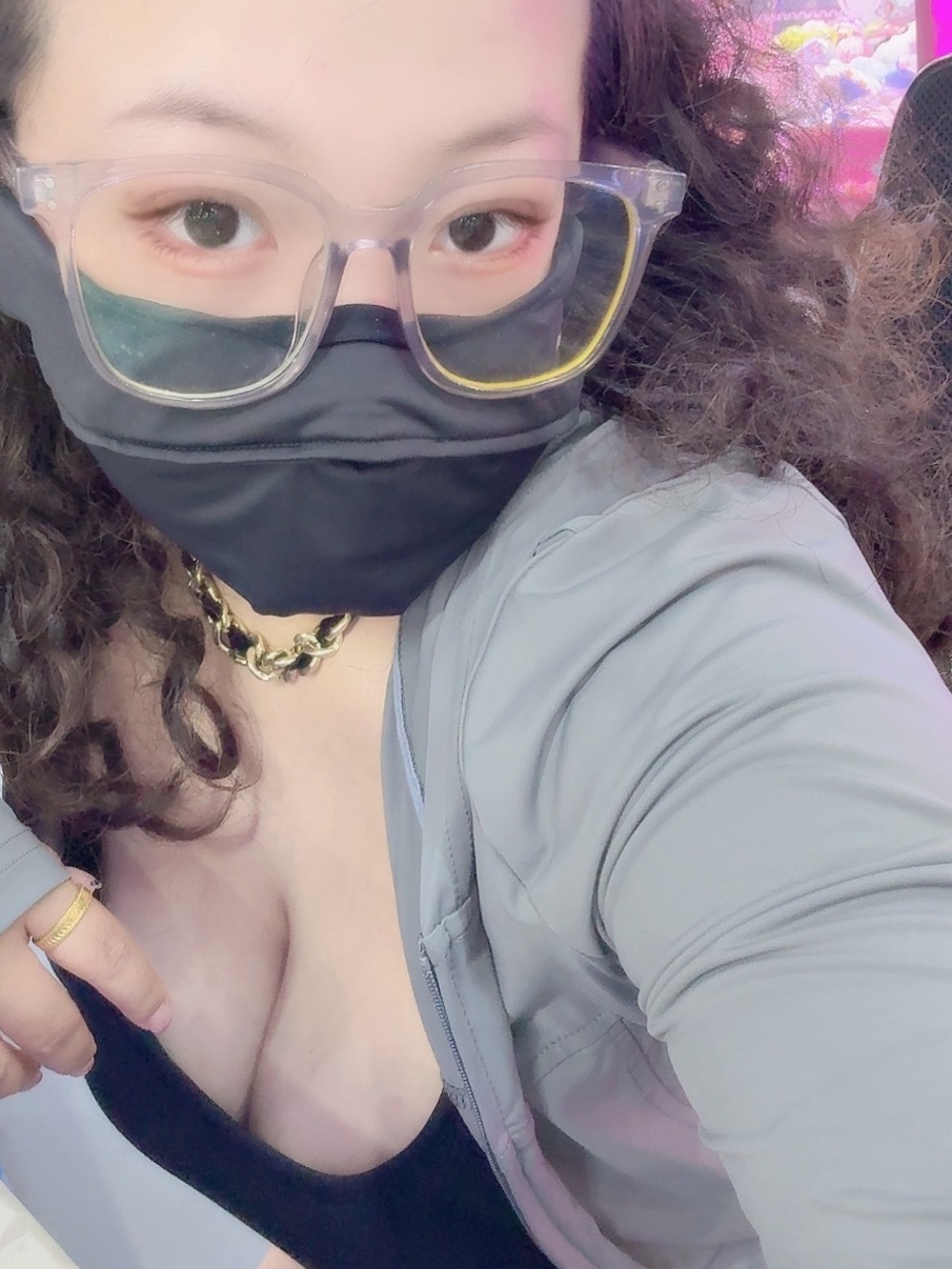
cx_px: 408
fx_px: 1466
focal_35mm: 40
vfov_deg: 46.8
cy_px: 636
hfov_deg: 35.9
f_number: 1.9
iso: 400
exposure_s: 1/25
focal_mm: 2.69
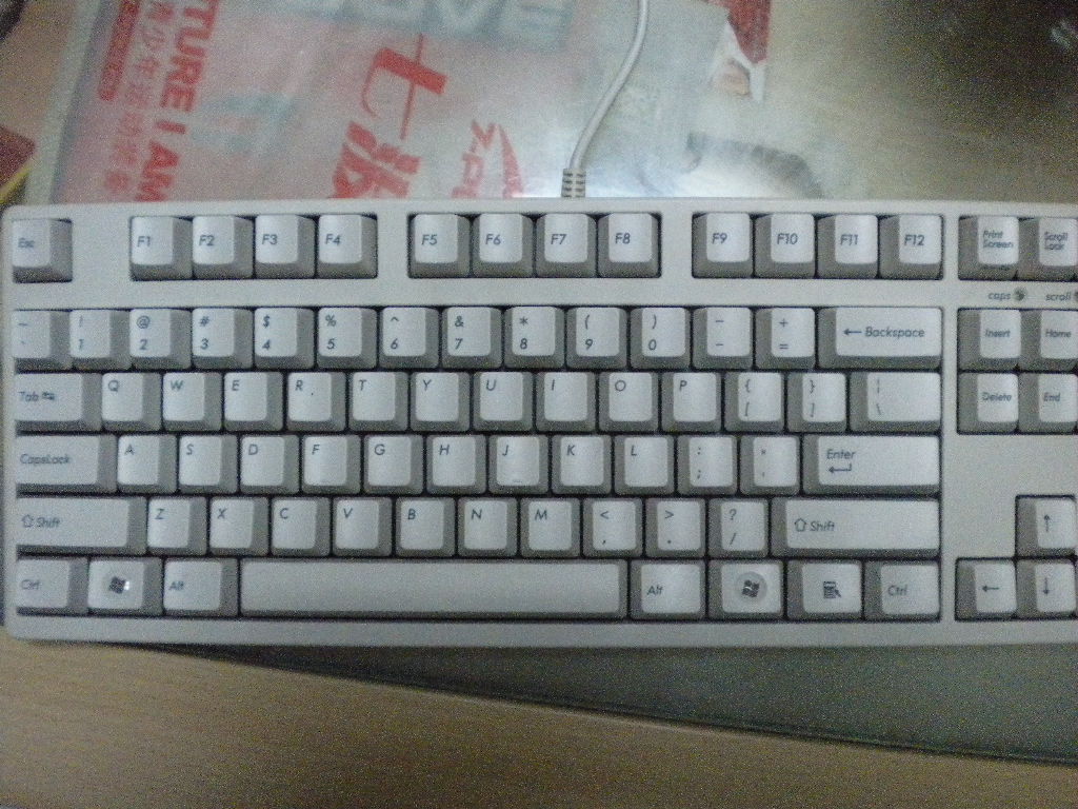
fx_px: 1090
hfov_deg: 52.6
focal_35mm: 35
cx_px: 539
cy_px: 404
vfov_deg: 40.7
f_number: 3.1
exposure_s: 1/140
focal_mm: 6.3
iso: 1328
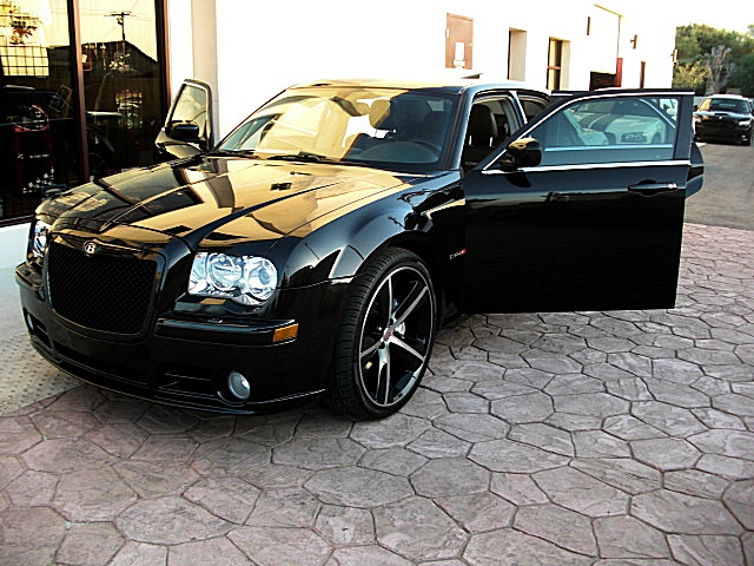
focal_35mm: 36
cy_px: 283
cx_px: 377
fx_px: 784
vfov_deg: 39.7
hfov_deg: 51.4
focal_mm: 6.3
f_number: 2.8
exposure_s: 1/60
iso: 100
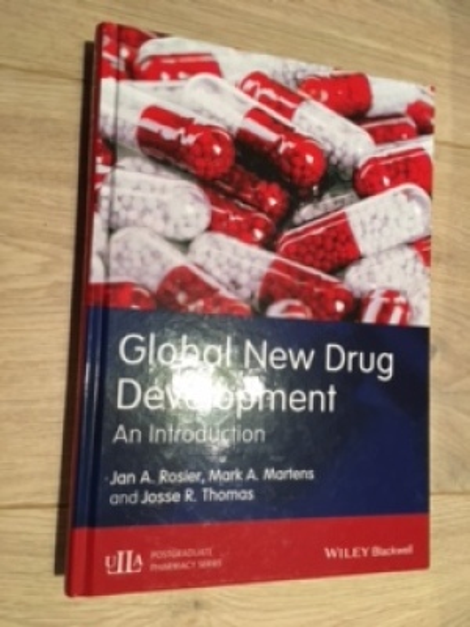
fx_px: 525
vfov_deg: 61.7
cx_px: 235
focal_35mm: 29
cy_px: 314
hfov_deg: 48.2
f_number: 2.2
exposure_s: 1/20
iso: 200
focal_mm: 4.15
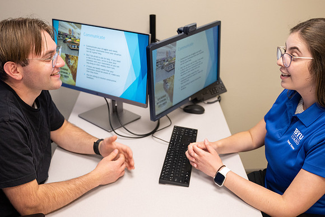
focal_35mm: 42
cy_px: 108
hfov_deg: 46.4
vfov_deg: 31.9
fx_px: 379
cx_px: 162
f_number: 4
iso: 1600
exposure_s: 1/200
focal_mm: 42
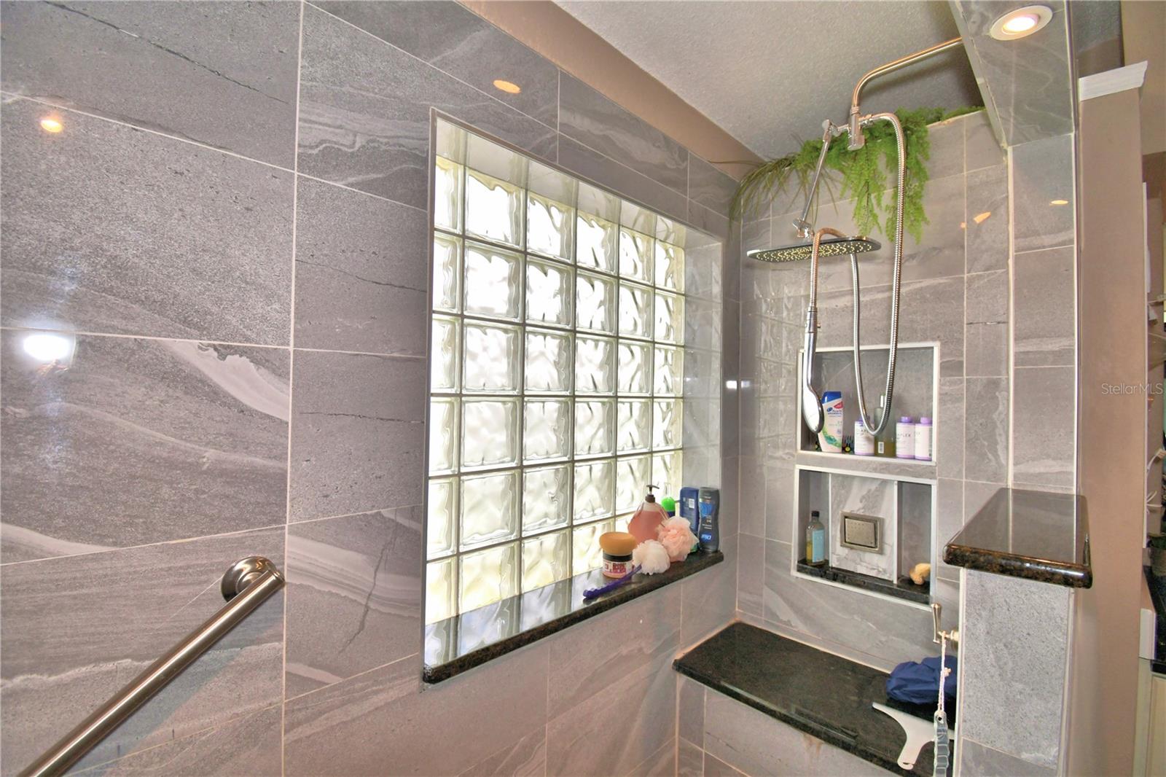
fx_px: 486
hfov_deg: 100.4
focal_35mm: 15
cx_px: 583
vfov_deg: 77.3
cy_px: 388
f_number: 6.3
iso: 100
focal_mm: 10
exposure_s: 1/250
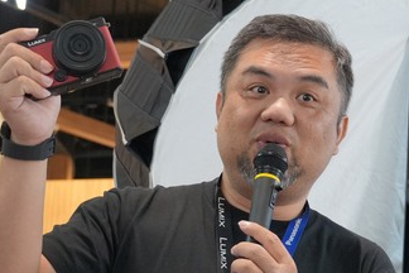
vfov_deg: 10.8
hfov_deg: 16.1
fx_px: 1434
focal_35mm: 126
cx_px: 348
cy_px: 198
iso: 2000
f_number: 4.5
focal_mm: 35
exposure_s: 1/125
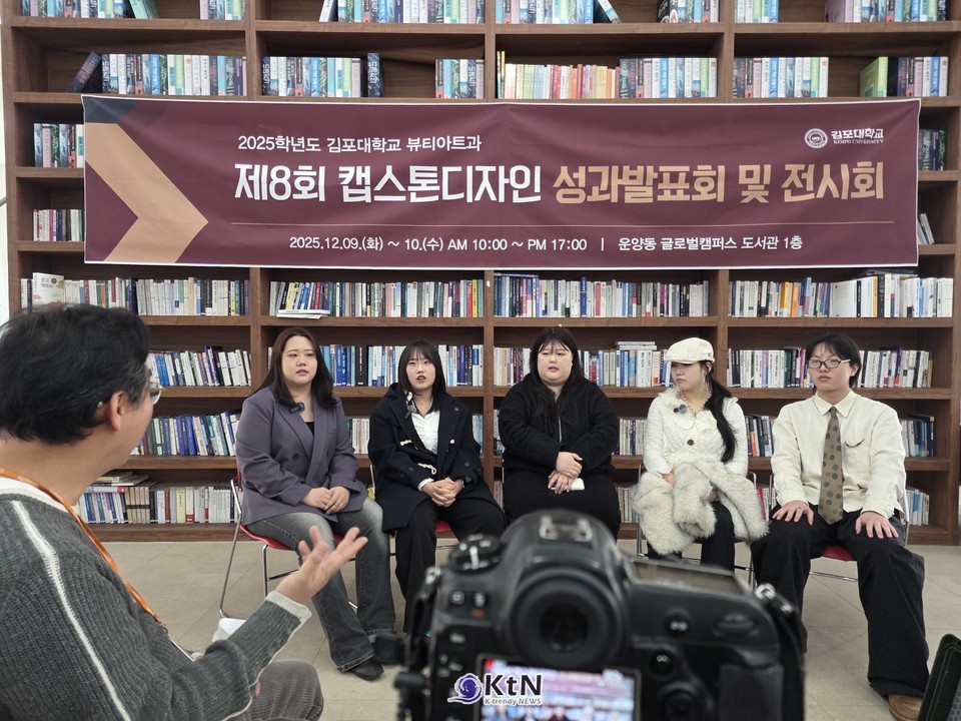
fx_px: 639
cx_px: 480
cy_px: 360
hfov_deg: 73.9
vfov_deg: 58.9
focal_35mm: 23
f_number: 1.7
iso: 400
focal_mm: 6.25
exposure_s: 1/120
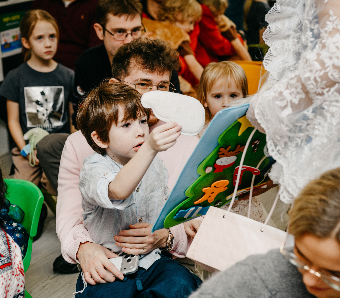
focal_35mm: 85
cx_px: 111
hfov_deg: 21.5
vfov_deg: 19.0
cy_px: 152
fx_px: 890
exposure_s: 1/160
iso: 250
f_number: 4.5
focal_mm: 70
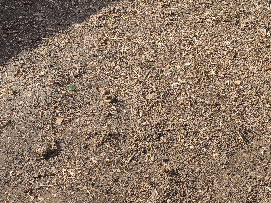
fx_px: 517
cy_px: -74
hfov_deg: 29.0
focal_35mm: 66
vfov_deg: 20.1
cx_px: 199
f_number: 1.7
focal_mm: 6.3
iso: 80
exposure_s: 1/3455
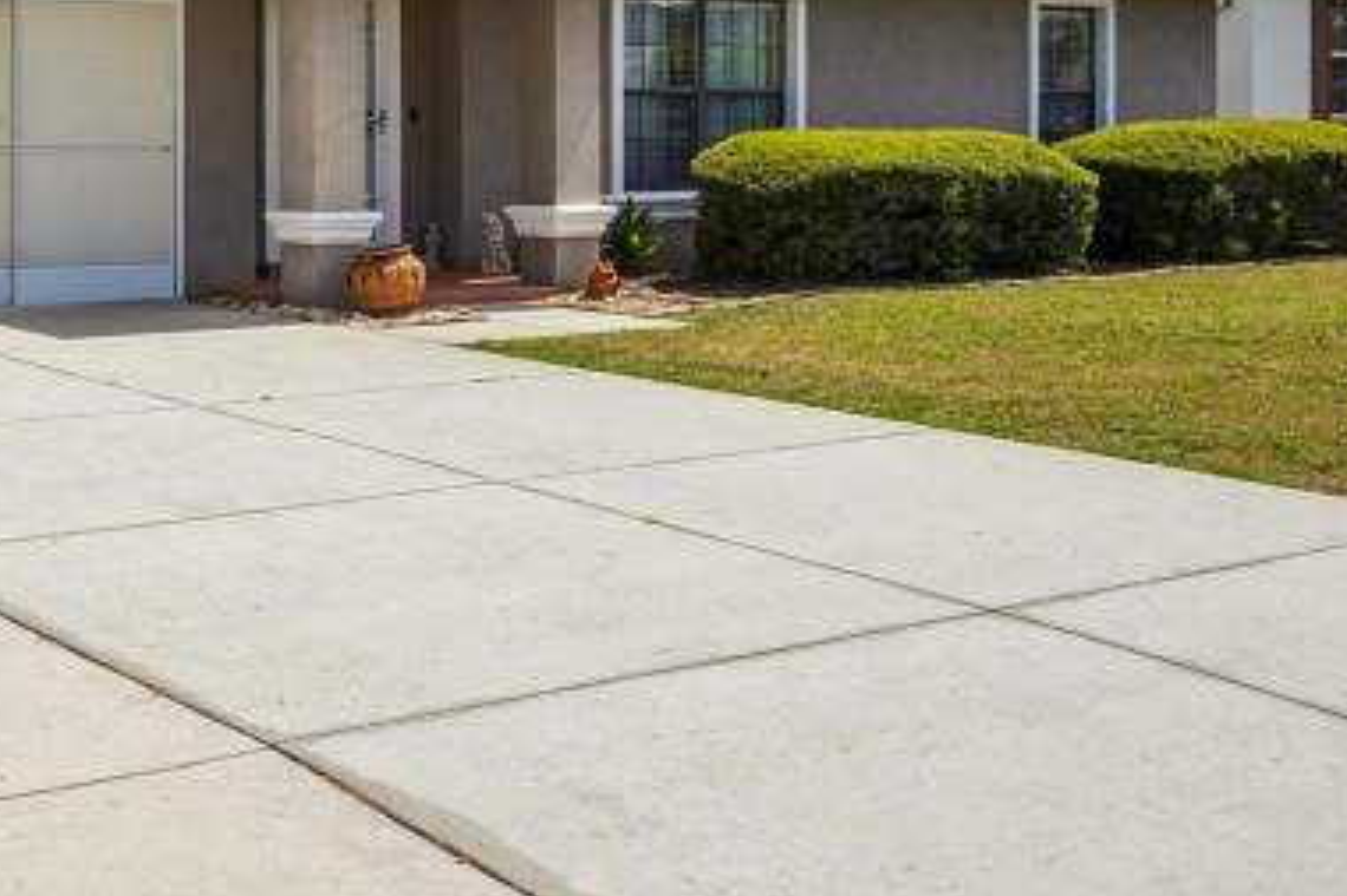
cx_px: 199
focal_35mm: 59
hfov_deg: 32.6
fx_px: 2207
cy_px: 58
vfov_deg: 22.3
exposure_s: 1/320
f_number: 20
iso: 800
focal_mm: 28
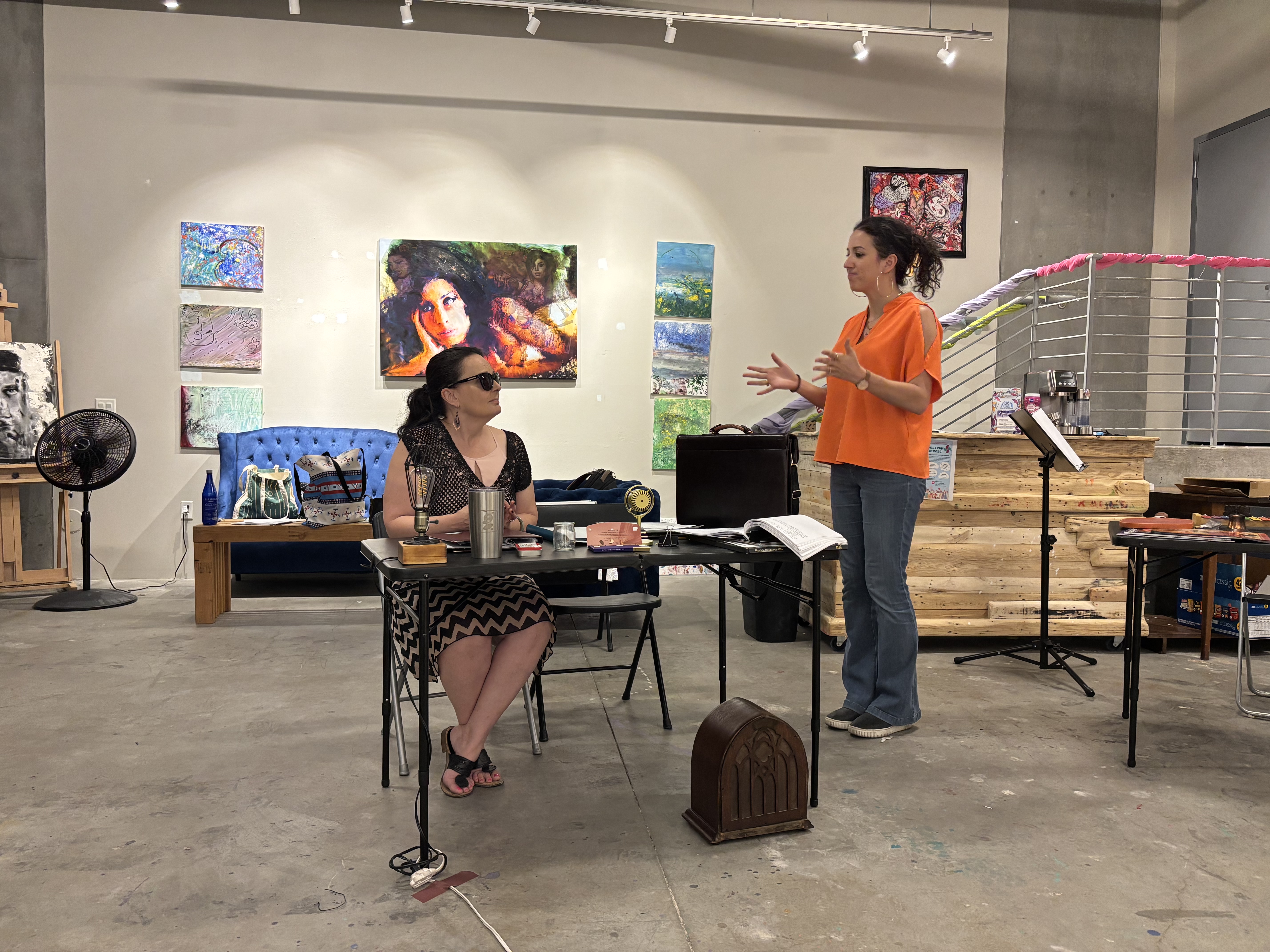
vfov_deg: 53.1
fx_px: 954
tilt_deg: -2.4
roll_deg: -1.1
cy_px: 476
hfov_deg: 67.3
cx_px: 635
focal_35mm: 26
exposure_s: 1/60
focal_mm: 5.96
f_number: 1.6
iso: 200
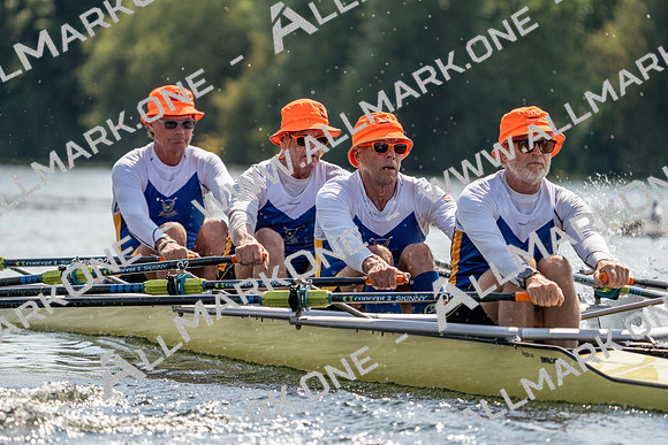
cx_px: 334
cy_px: 222
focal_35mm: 312
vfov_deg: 4.4
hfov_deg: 6.6
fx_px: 5790
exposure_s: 1/1600
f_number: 6.3
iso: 250
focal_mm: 312
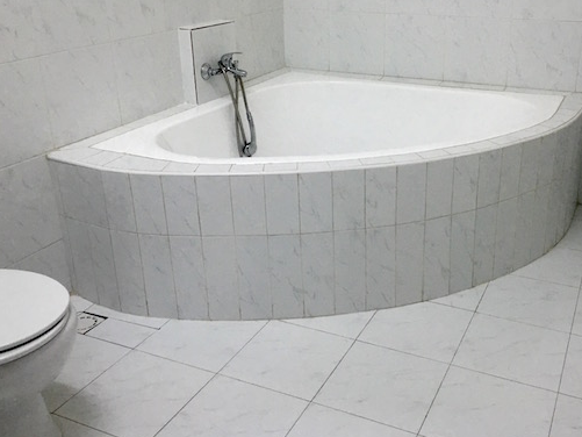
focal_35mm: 37
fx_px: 622
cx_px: 367
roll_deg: +0.0
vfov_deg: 38.5
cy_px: 174
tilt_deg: -19.3
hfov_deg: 49.6
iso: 64
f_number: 2.2
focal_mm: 4.15
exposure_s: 1/33
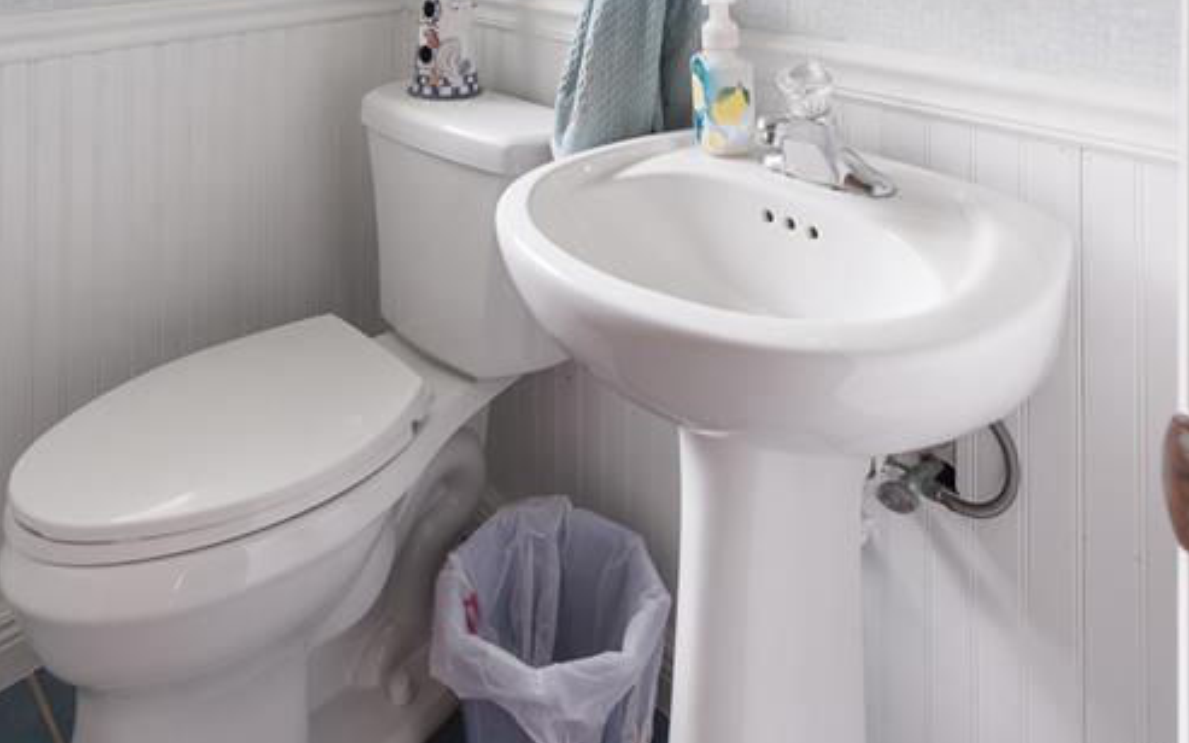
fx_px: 875
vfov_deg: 36.0
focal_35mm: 27
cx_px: 593
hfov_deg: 68.4
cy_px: -145
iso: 400
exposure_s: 1/6
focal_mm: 17
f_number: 9
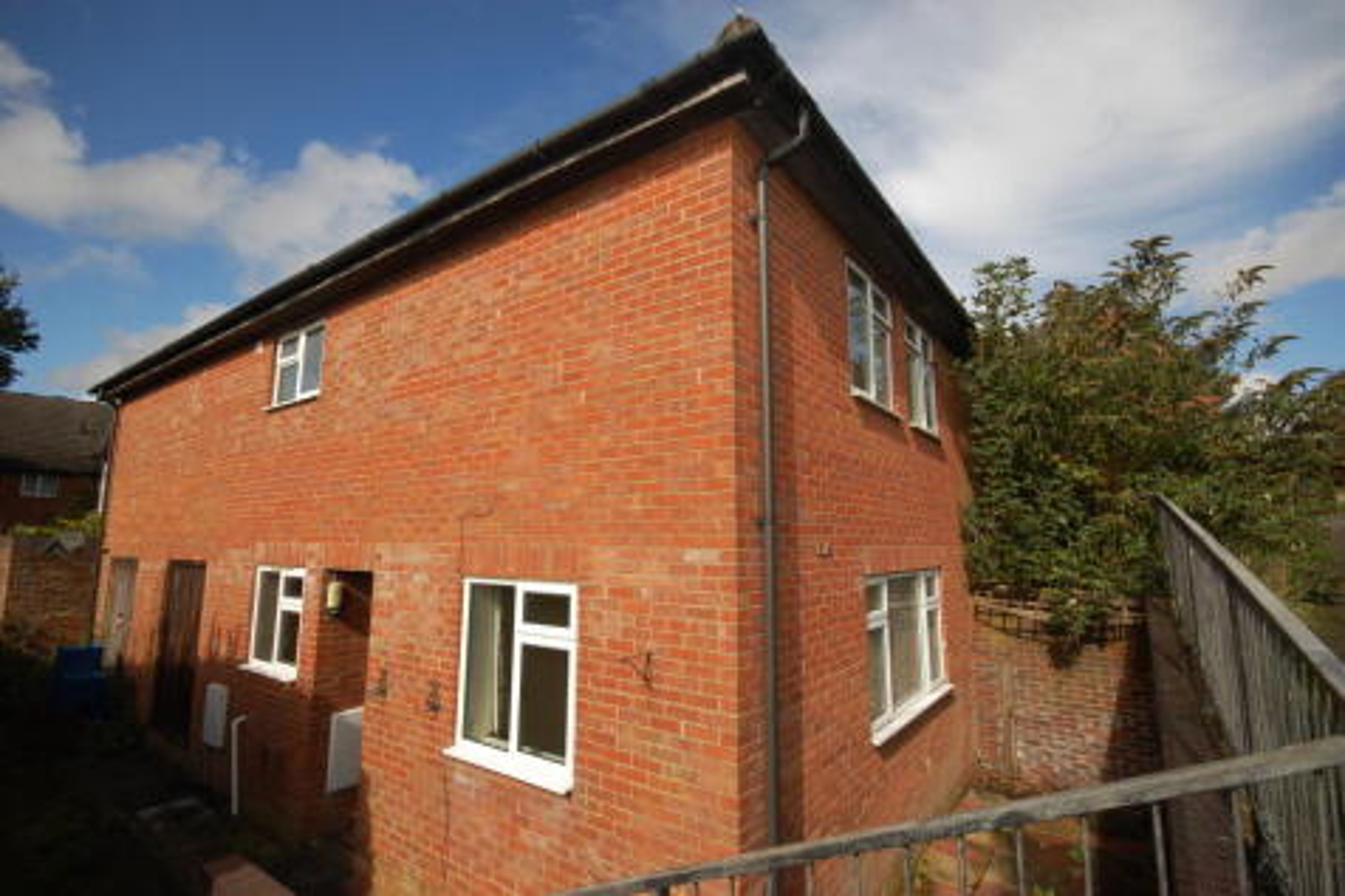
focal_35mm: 16
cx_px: 672
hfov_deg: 95.0
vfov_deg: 72.0
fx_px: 616
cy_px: 448
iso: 200
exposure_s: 1/320
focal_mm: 11
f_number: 9
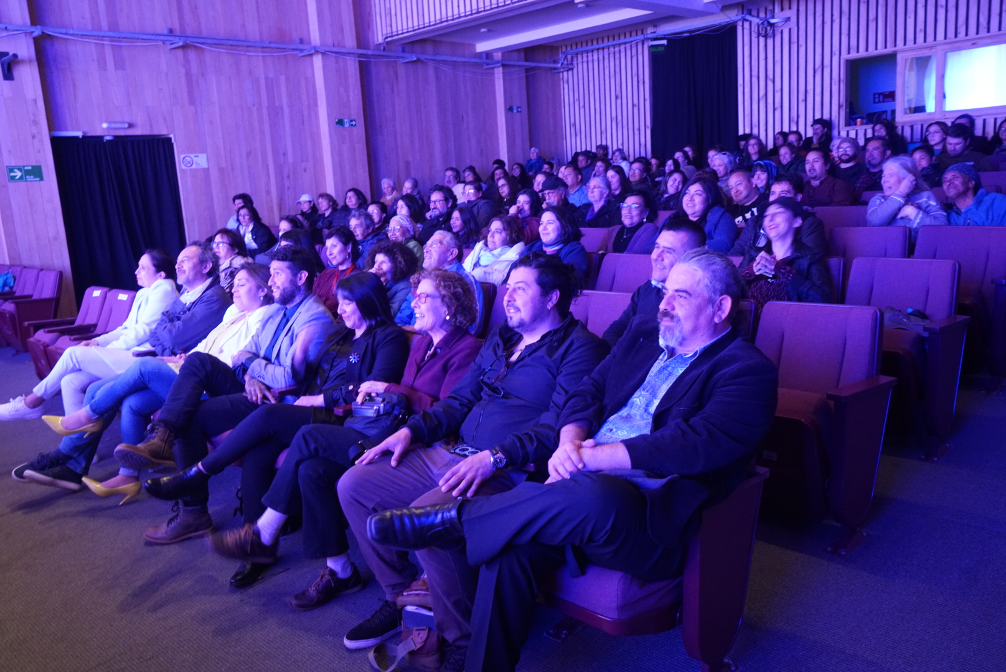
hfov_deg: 63.6
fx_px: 811
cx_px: 503
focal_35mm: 29
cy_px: 336
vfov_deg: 45.0
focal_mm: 29
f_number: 5.6
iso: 6400
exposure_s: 1/8
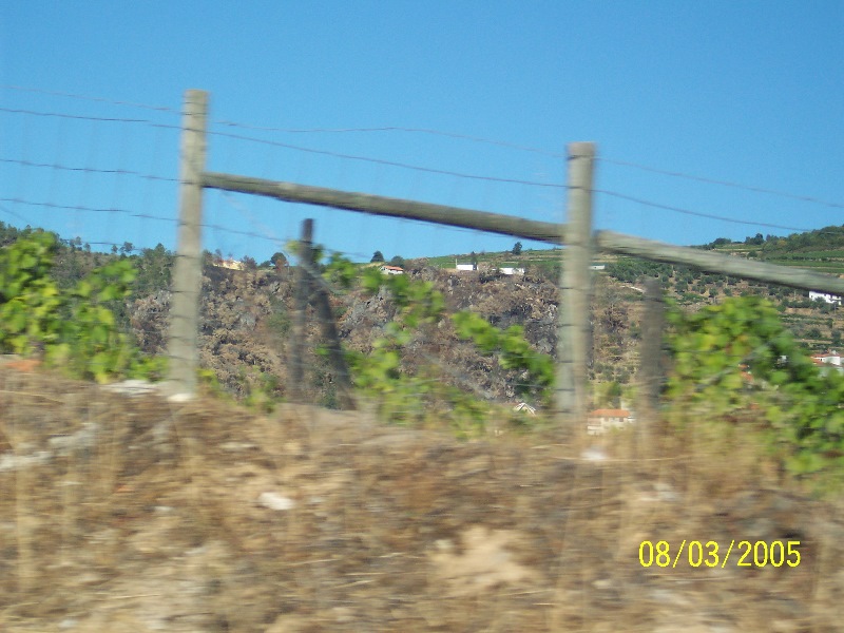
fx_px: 2780
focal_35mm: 114
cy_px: 316
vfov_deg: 13.0
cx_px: 422
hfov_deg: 17.3
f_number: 4.8
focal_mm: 24
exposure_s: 1/700
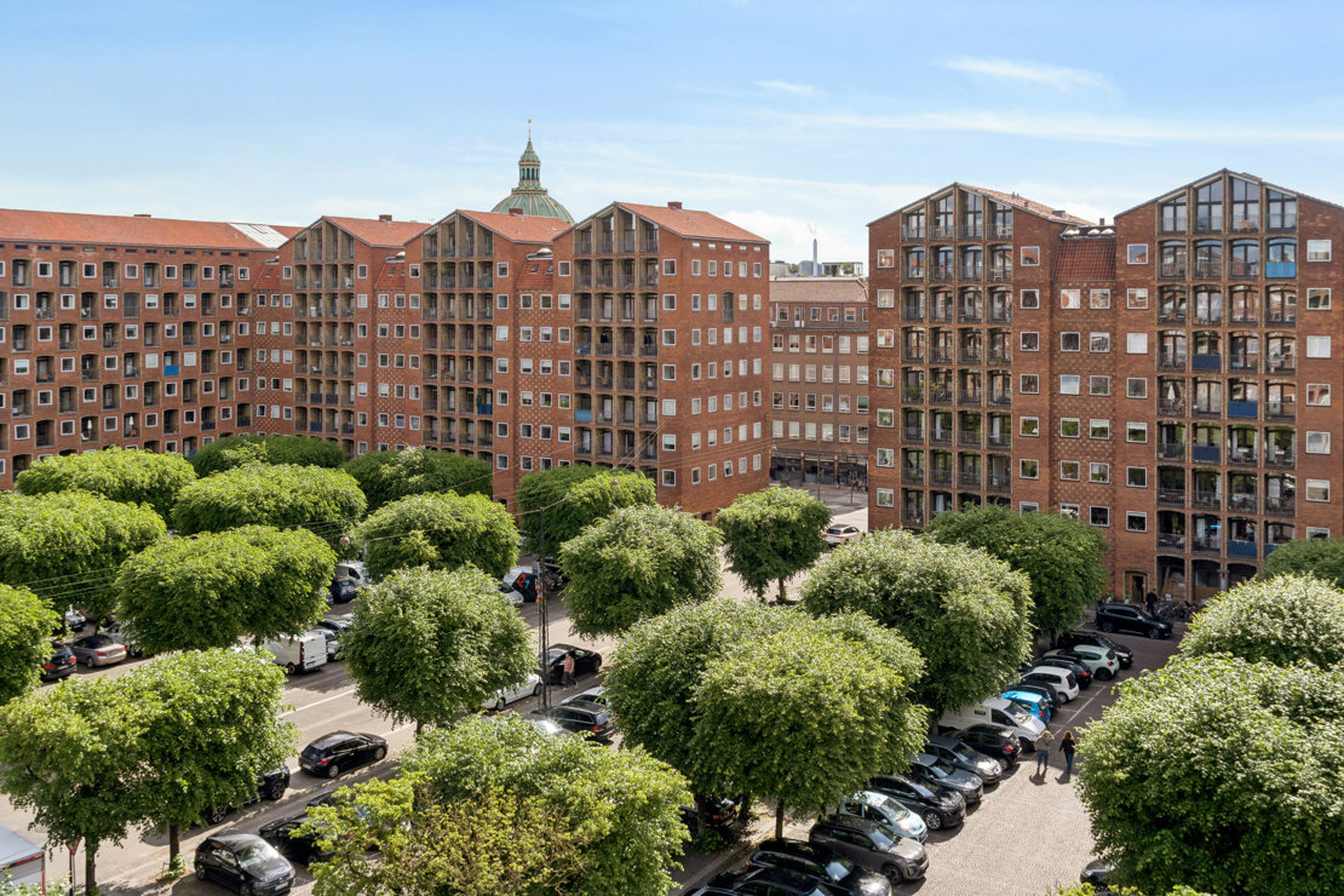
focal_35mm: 32
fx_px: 1176
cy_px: 448
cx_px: 672
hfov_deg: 59.5
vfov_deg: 41.7
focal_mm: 21
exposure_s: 1/640
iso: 200
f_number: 8
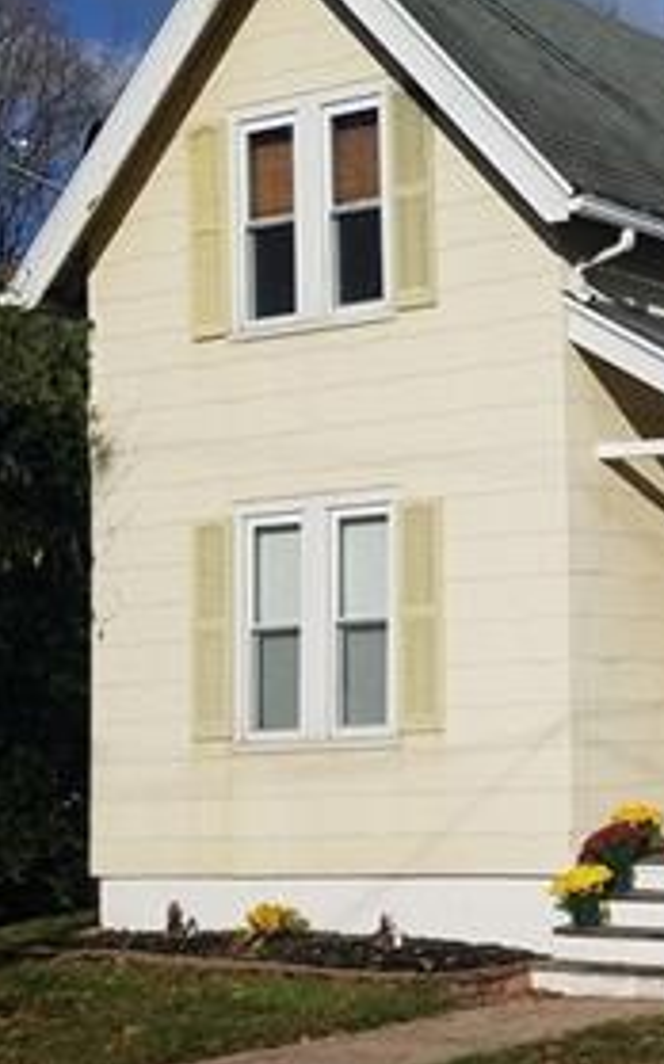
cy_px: 587
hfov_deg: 15.9
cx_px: 965
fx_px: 2204
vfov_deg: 27.1
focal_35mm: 76
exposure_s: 1/5680
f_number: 1.7
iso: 50
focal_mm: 4.2
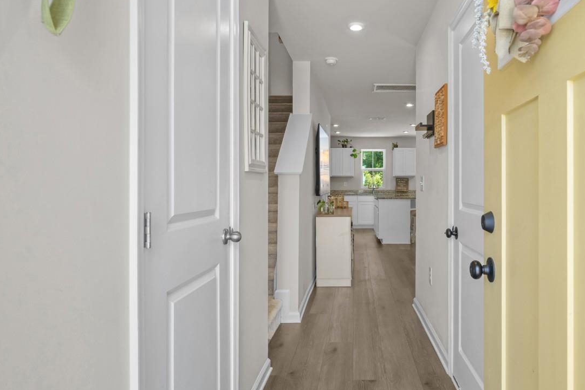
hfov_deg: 72.8
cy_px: 173
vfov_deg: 53.0
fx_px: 390
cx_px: 355
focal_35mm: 24
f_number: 8
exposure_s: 1/15
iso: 640
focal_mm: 16
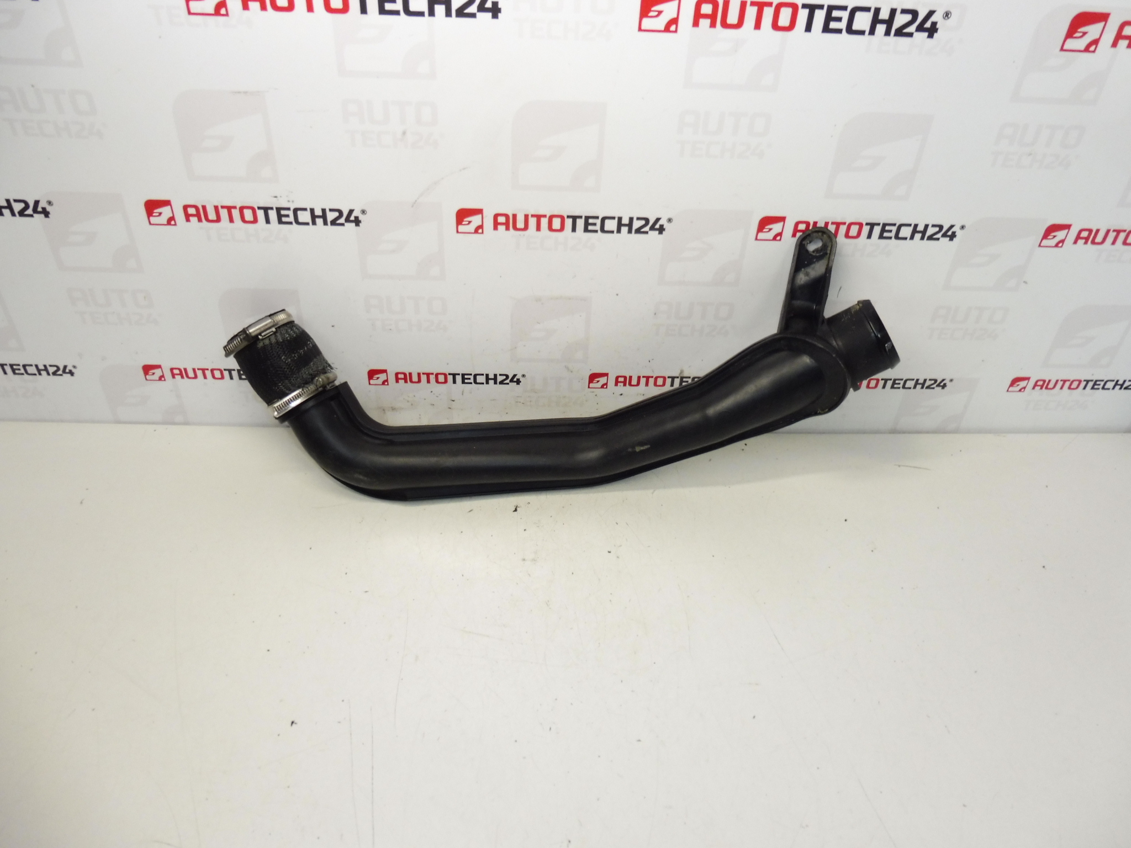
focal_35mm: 25
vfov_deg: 54.9
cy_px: 424
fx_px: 817
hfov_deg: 69.4
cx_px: 566
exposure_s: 1/60
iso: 200
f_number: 3.5
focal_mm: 4.4
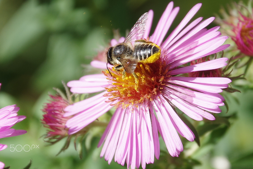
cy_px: 84
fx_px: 892
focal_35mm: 127
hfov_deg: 16.1
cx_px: 126
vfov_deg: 10.8
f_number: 8
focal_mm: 85
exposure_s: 1/320
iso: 200
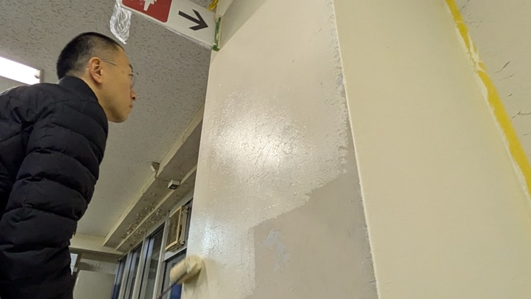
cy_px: 125
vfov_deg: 45.8
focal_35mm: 25
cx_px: 247
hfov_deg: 73.9
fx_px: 352
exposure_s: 1/50
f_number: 2.2
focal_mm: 1.83
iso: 216
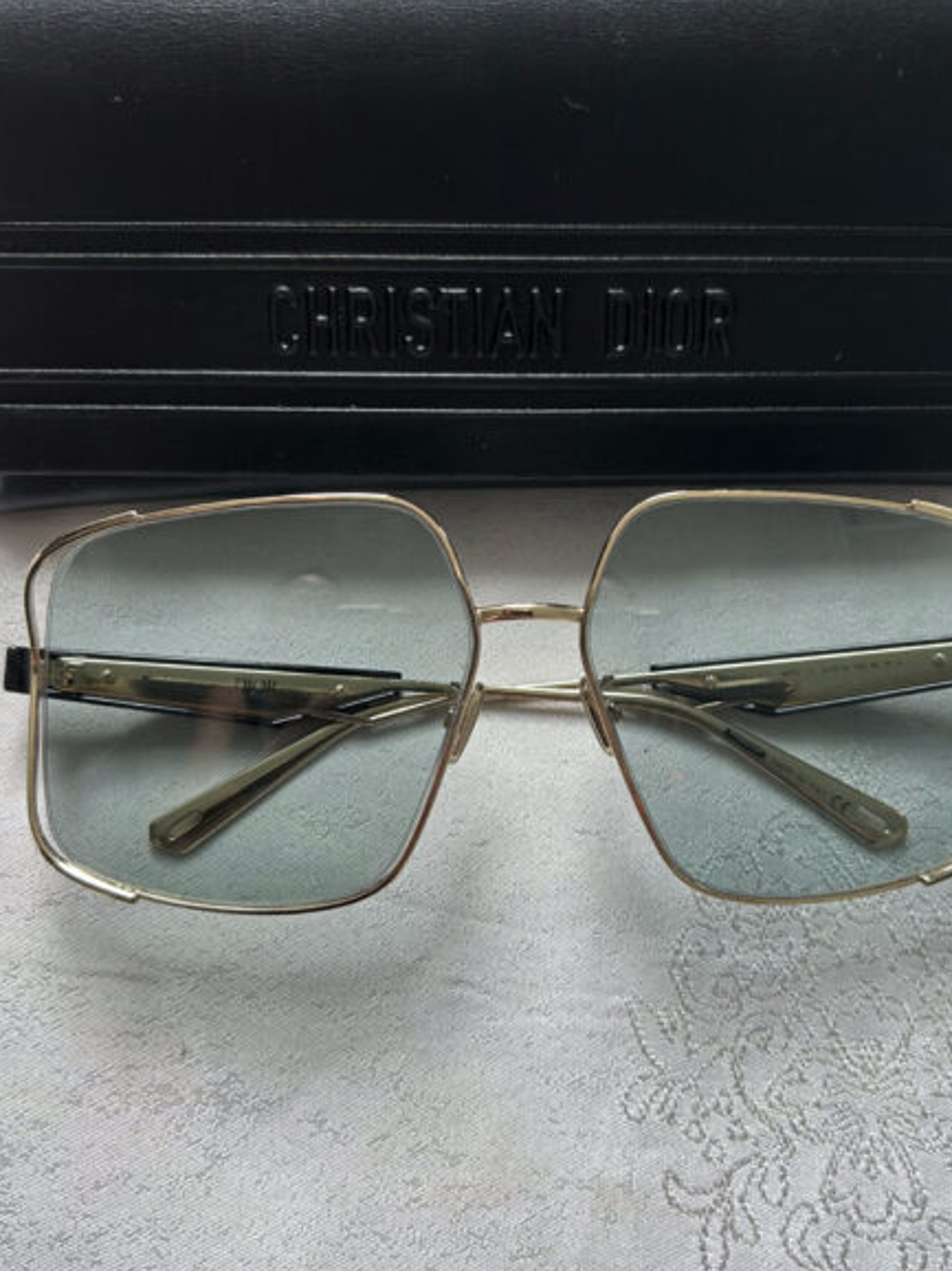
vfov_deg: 51.4
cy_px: 644
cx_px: 528
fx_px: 1321
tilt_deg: -73.0
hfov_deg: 39.6
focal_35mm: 36
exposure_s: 1/121
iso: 50
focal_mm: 5.7
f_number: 1.5
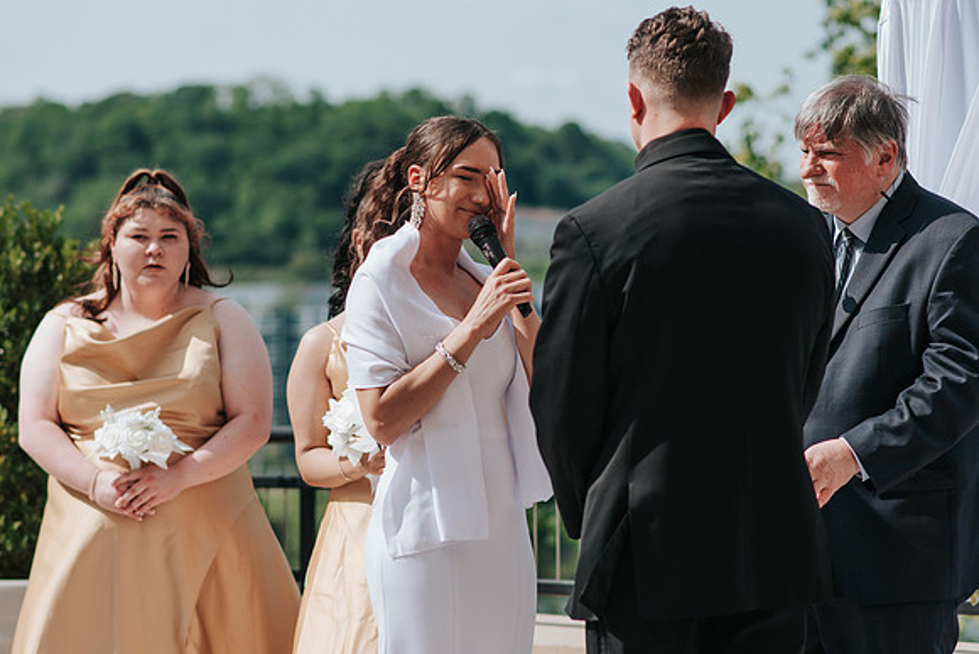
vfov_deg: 10.8
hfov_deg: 16.1
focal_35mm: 128
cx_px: 490
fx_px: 3468
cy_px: 327
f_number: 2.8
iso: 100
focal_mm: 85
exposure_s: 1/2000
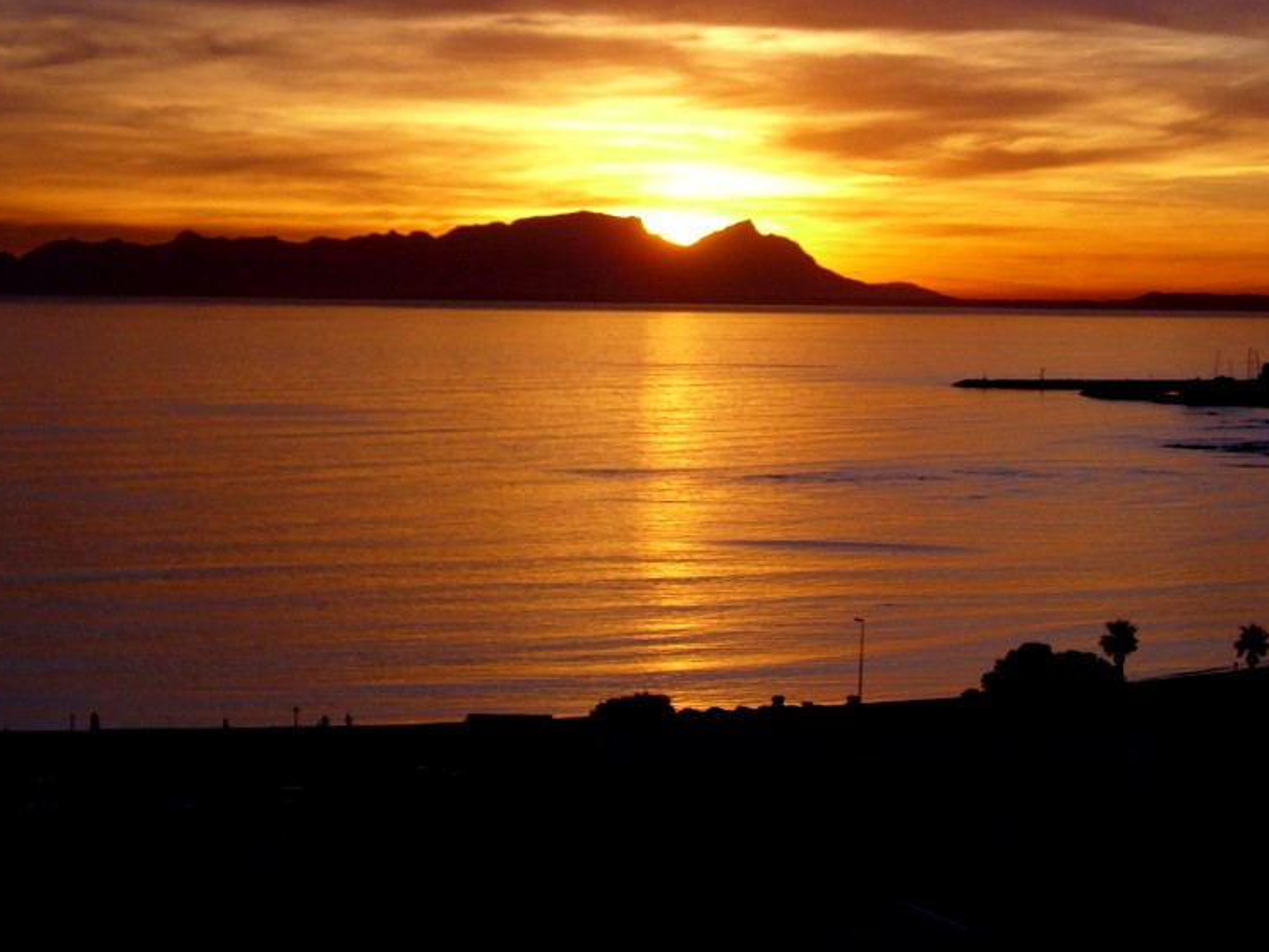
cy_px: 151
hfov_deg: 18.0
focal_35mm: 109
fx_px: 3996
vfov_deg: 13.5
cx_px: 909
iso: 50
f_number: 3.8
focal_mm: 9.9
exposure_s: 1/206
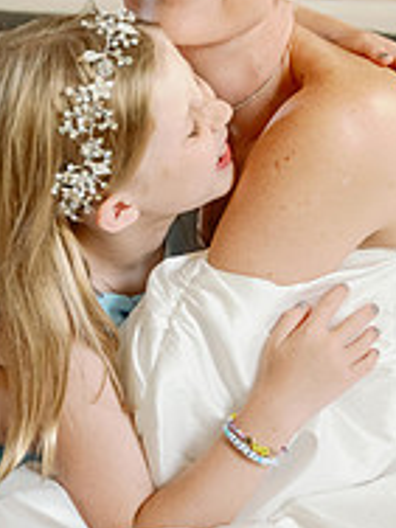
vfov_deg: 17.4
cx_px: 180
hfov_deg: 13.1
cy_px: 160
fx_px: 1724
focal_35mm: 113
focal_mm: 49
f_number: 2.8
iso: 4000
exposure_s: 1/250
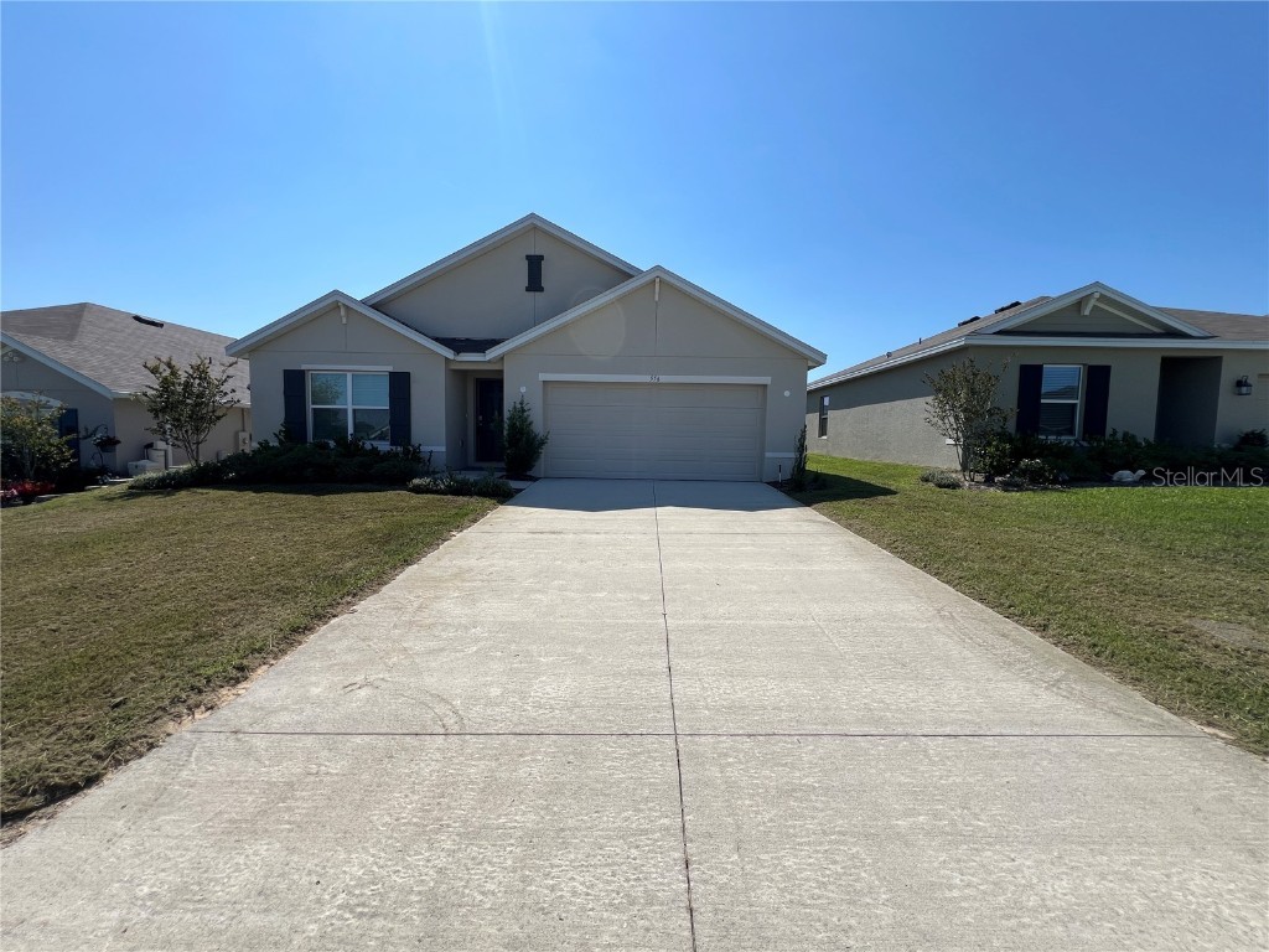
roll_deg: +0.0
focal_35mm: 13
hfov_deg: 106.2
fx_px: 477
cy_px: 476
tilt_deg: -3.7
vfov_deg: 89.9
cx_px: 634
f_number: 1.8
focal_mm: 1.57
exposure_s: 1/2096
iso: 32
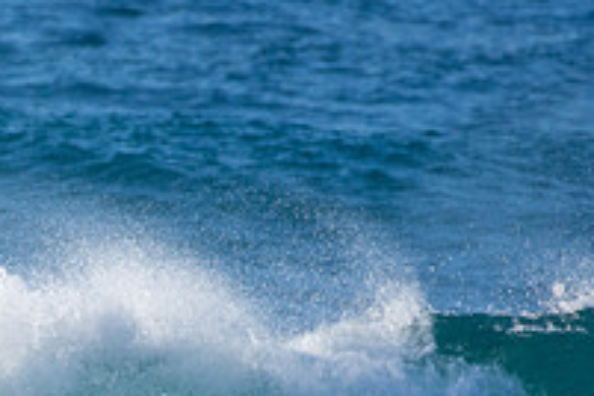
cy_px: 489
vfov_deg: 0.6
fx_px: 35703
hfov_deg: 1.0
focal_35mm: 2164
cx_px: -201
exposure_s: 1/2000
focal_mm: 500
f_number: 5.6
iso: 560
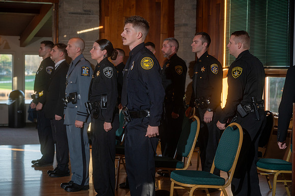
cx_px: 148
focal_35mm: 70
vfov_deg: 19.4
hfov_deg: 28.9
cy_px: 98
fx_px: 573
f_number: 4
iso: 200
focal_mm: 70
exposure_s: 1/200
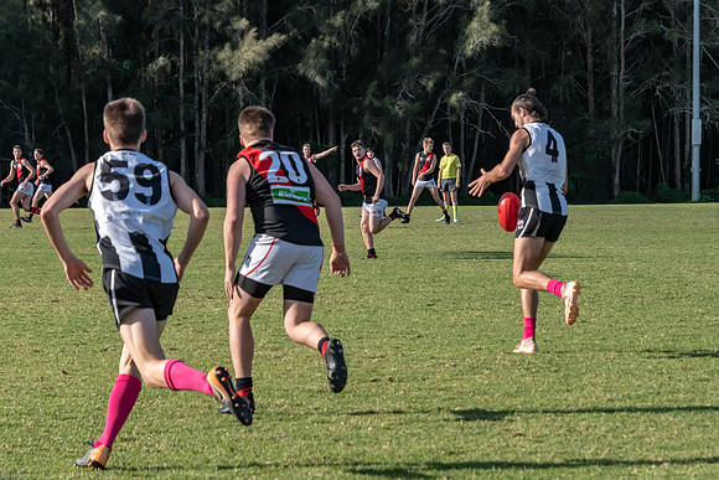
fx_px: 3046
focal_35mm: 152
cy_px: 231
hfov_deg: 13.5
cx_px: 388
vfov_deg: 9.0
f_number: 6.3
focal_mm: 92
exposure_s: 1/3200
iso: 800
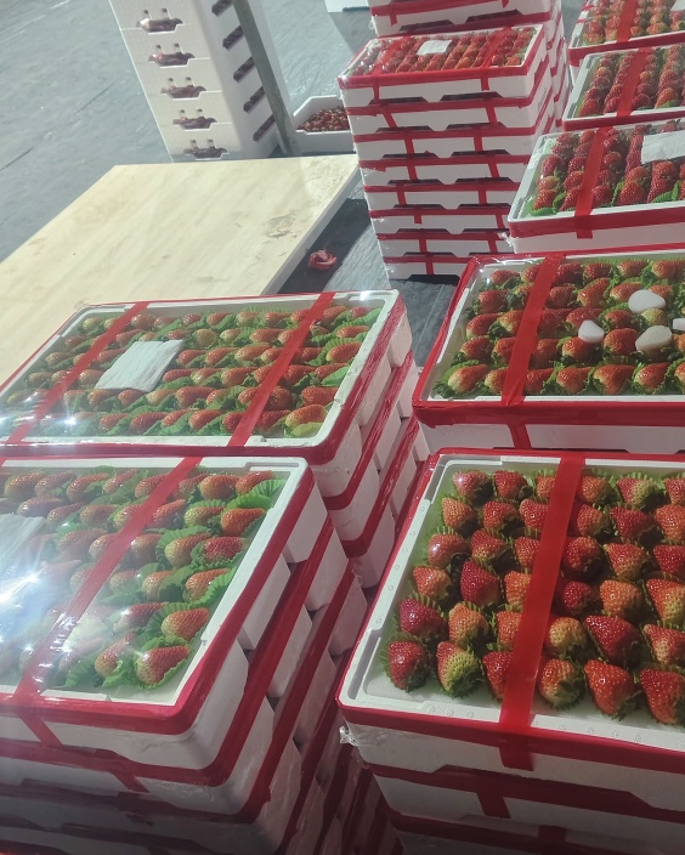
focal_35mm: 34
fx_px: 861
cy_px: 336
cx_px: 472
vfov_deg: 52.4
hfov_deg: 42.6
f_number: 1.88
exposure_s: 1/33.3
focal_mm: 5.56
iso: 1924
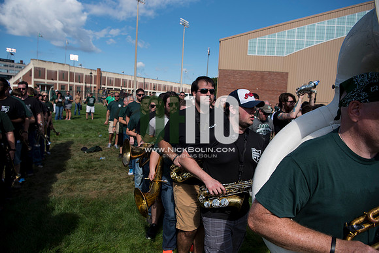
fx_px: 253
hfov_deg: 73.7
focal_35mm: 24
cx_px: 190
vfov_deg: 53.2
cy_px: 126
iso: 250
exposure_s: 1/2500
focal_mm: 24
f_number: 4.5
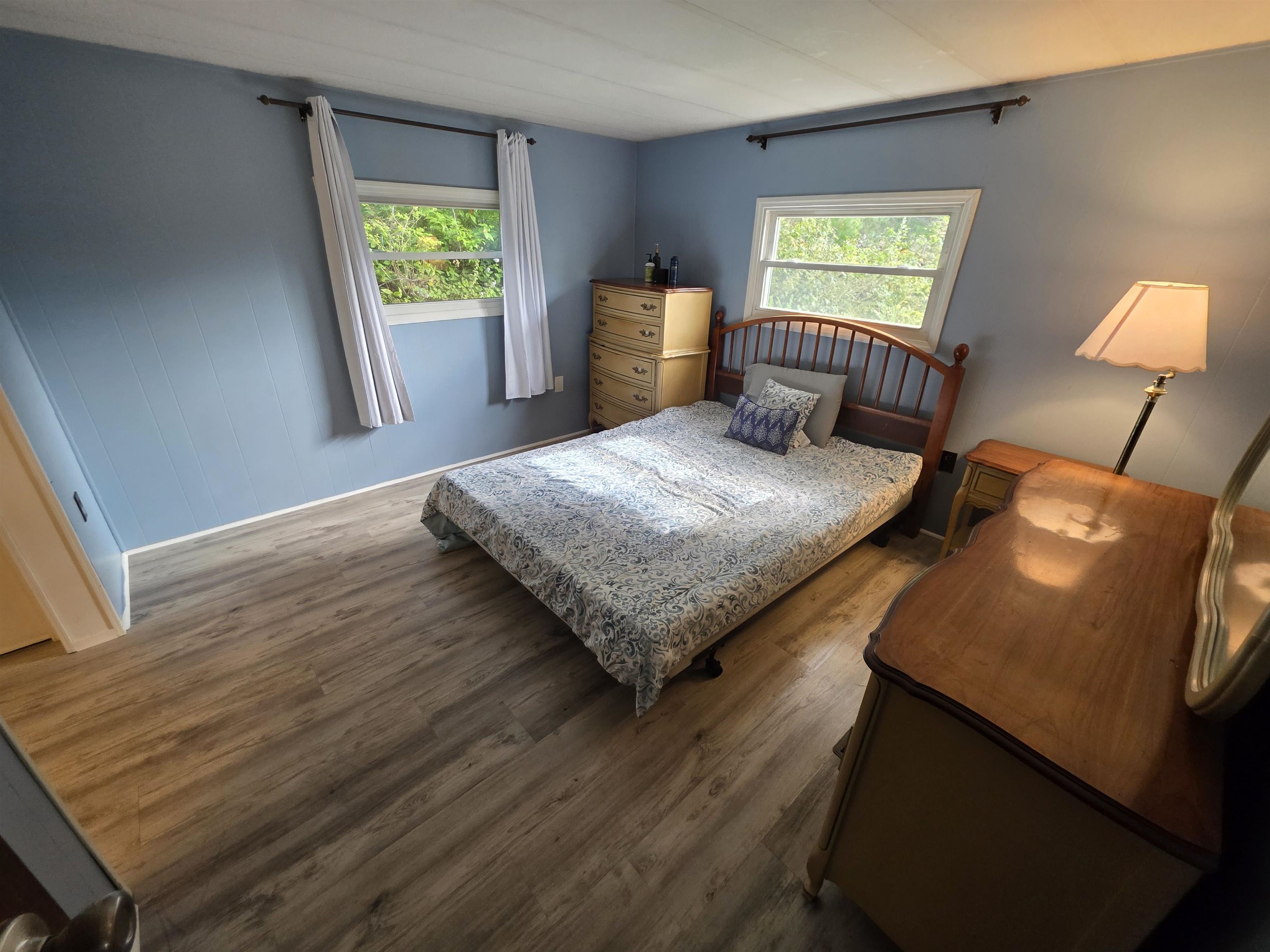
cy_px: 476
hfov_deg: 106.2
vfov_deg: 89.9
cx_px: 635
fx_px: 477
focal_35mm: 13
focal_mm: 2.2
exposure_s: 1/120
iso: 250
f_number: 1.9
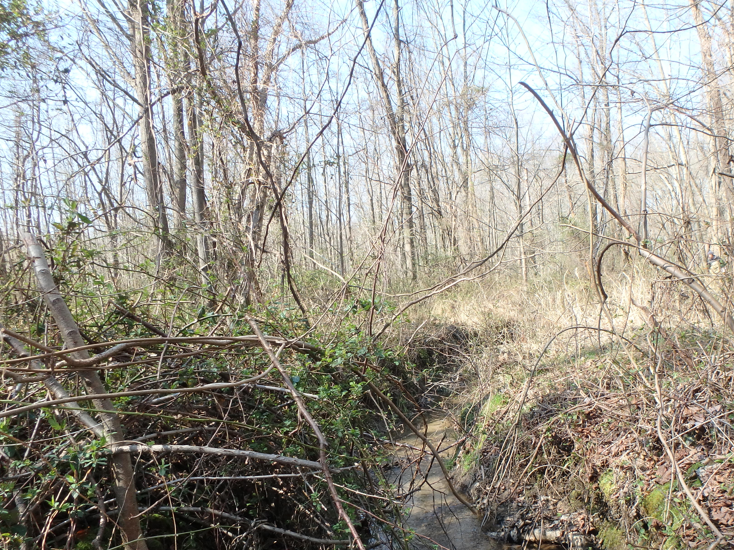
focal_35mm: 30
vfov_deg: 46.0
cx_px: 480
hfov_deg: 58.8
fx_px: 636
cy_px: 369
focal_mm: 3.7
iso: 125
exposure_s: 1/200
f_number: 3.5
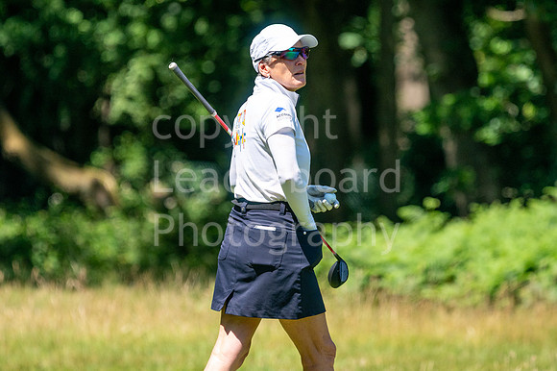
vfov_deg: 3.1
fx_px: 6958
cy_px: 186
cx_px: 278
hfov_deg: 4.6
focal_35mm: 450
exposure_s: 1/1600
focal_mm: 300
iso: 320
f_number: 5
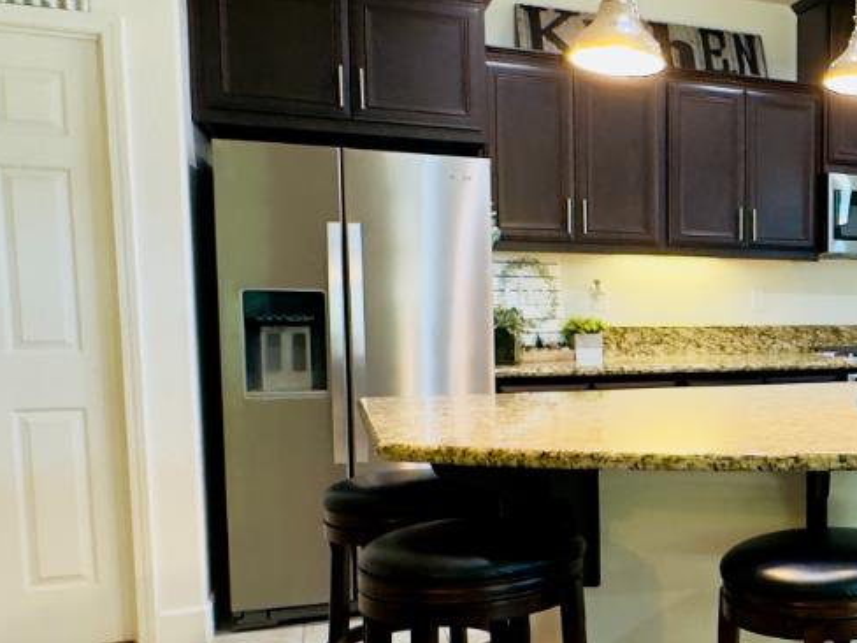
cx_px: 917
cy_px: 396
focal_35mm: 43
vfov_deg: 33.5
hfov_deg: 37.5
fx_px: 1065
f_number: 2.2
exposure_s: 1/60
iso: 320
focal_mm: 2.22
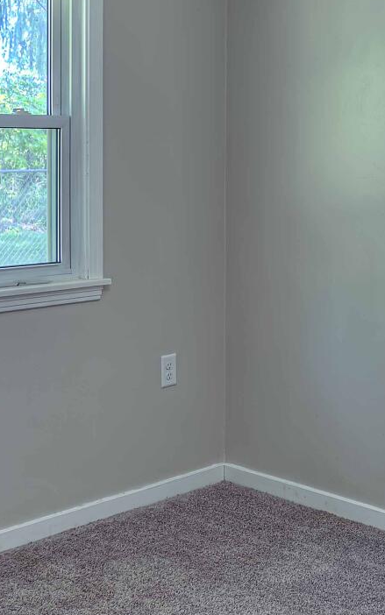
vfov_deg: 32.8
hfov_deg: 21.1
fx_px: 1024
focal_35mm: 61
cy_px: 153
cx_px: 296
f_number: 3.5
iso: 100
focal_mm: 14
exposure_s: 1/20
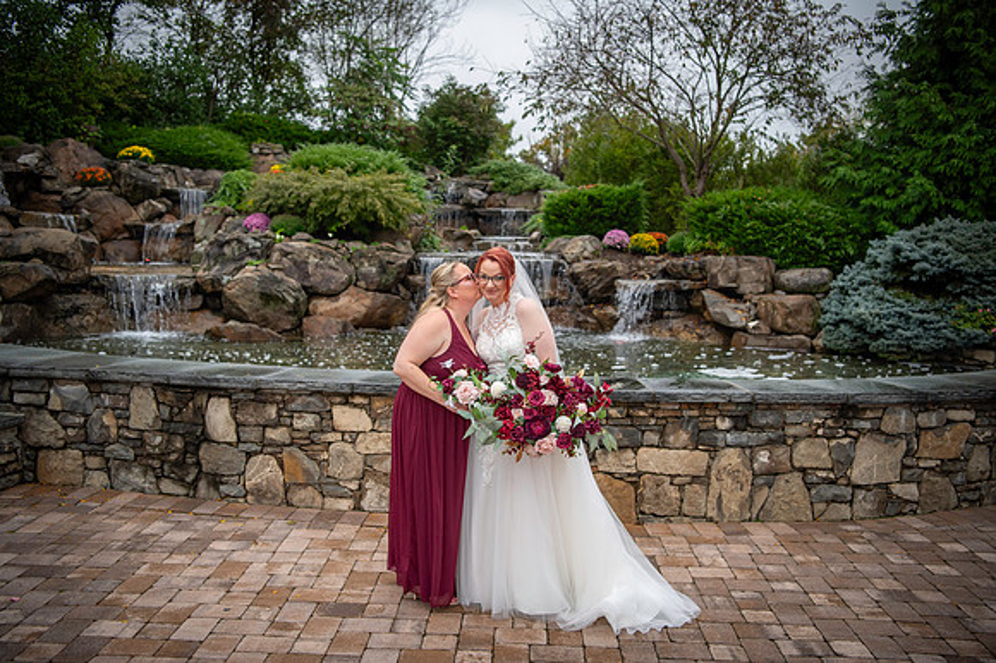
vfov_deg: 38.8
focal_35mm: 34
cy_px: 332
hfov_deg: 55.8
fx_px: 940
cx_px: 498
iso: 1000
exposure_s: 1/1600
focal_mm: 34
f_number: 2.8
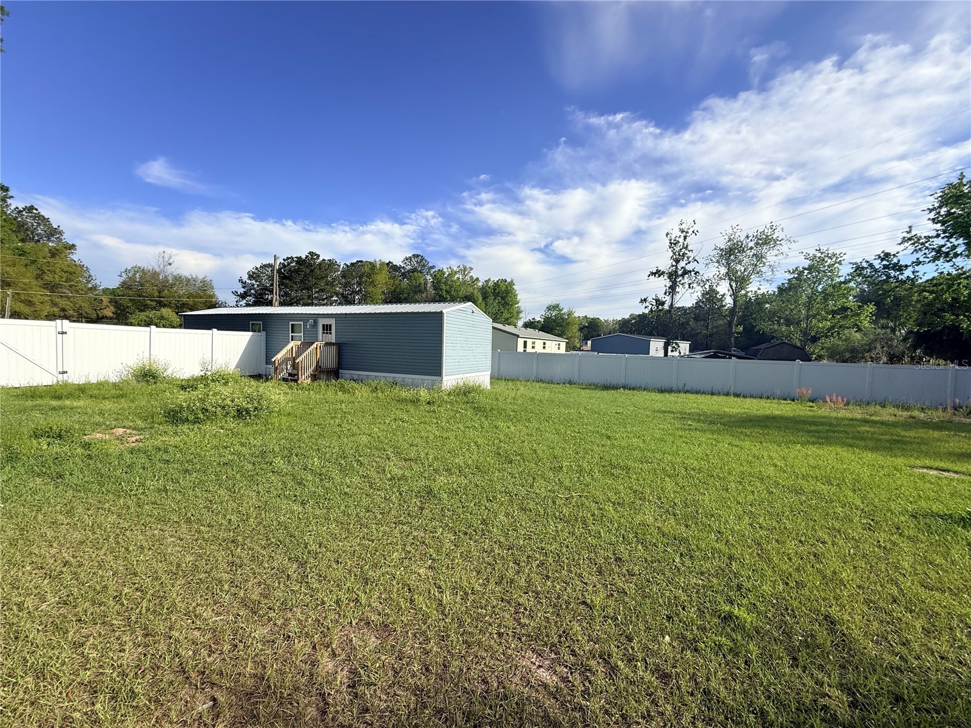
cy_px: 364
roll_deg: +0.1
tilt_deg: -1.7
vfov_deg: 85.7
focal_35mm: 14
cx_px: 486
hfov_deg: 102.1
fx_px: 393
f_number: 2.2
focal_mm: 2.22
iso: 50
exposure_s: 1/1698
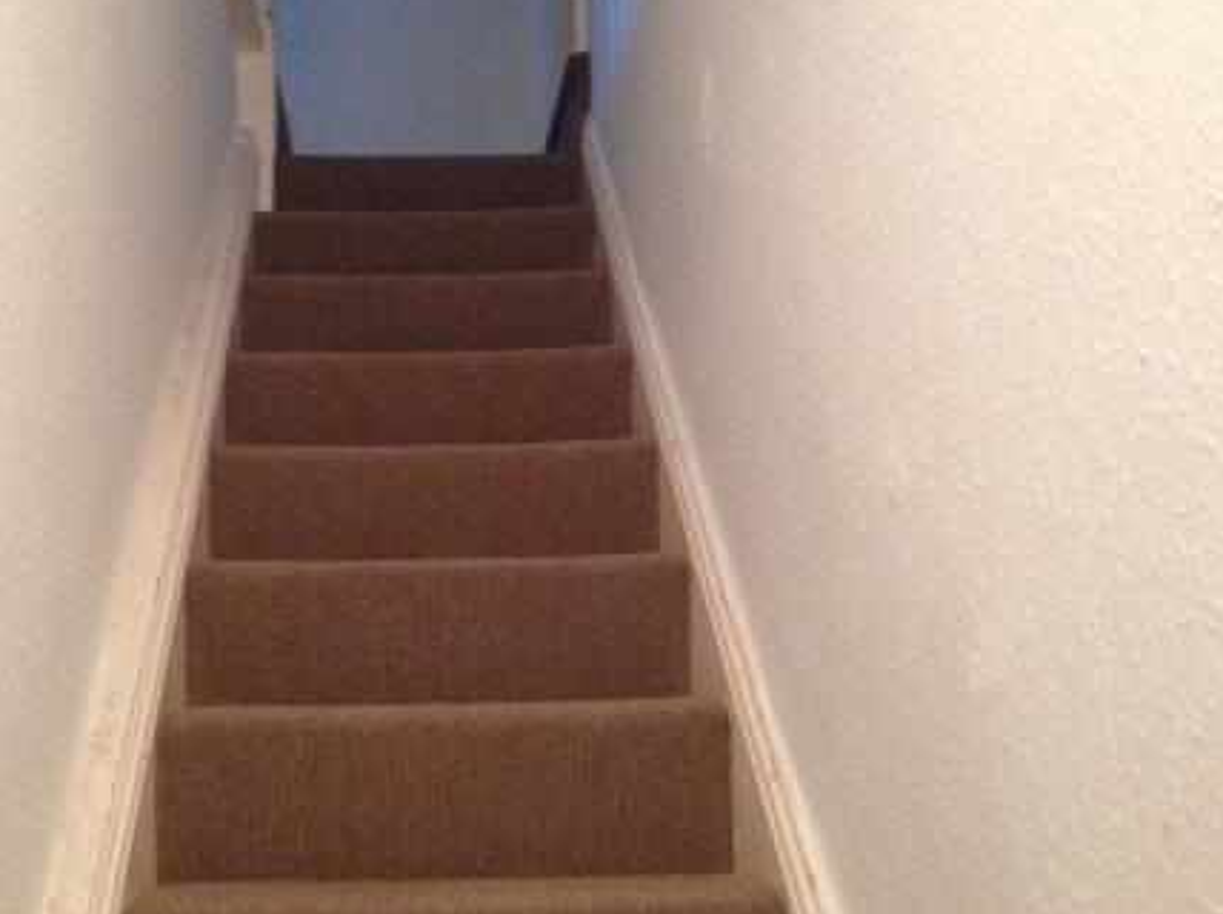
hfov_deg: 41.6
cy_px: 424
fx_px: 1588
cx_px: 419
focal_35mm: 45
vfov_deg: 32.1
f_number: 2.4
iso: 320
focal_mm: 4.12
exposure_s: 1/20
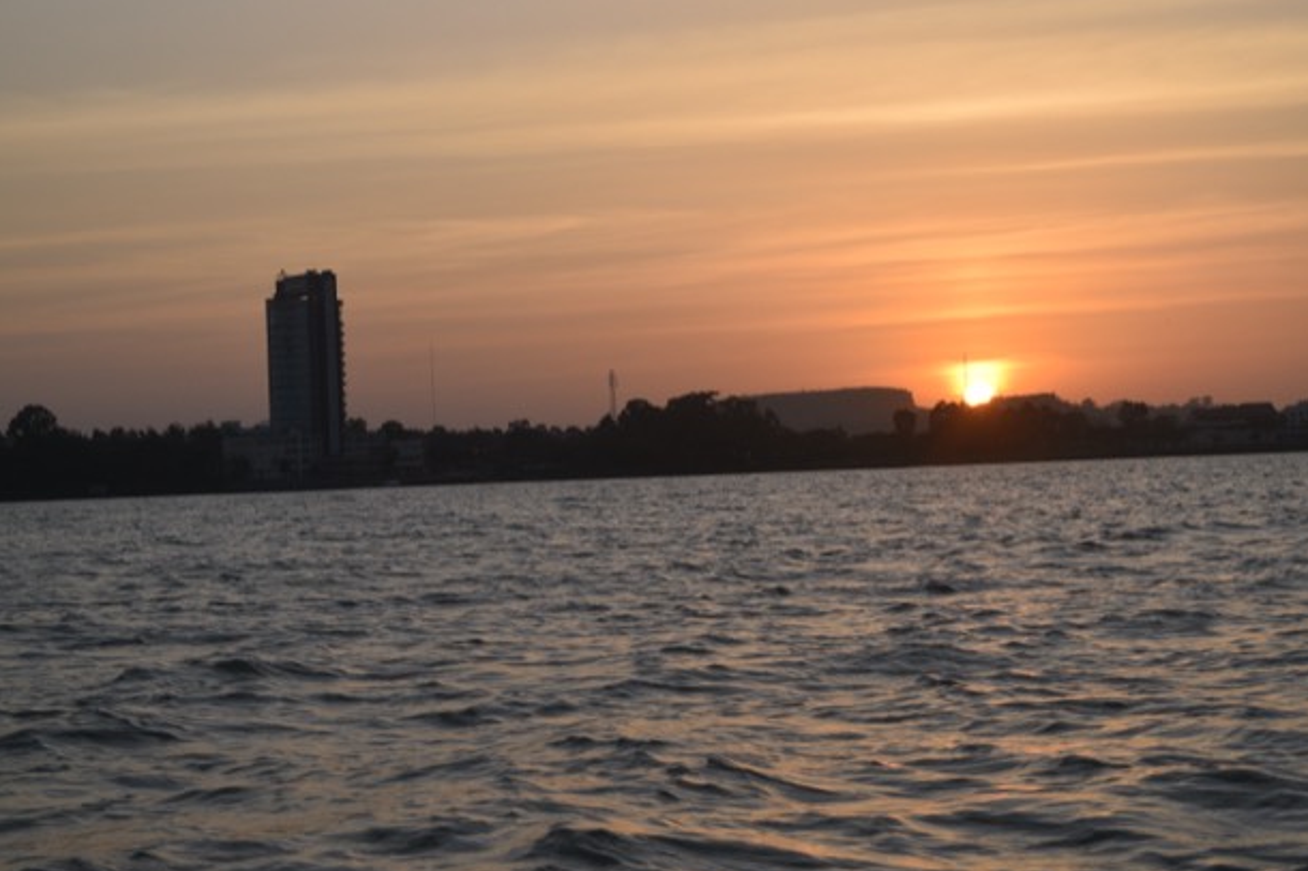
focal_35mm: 87
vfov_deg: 15.8
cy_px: 431
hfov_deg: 23.5
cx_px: 648
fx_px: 3142
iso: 200
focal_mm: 55
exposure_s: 1/320
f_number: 9
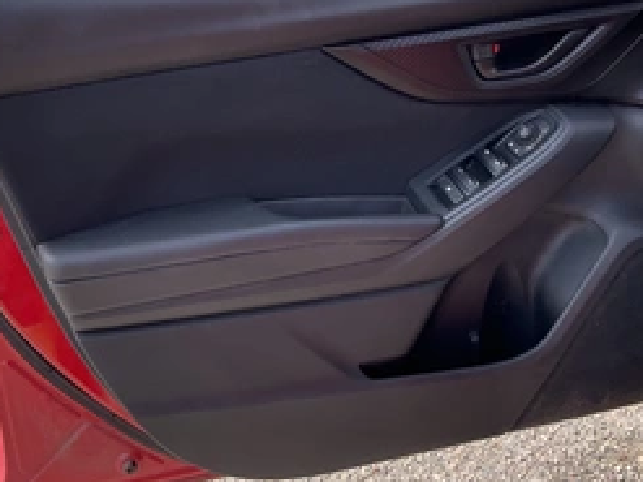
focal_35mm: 47
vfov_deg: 30.5
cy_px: 135
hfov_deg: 40.4
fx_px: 873
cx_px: 357
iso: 25
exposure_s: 1/495
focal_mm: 3
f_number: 1.8
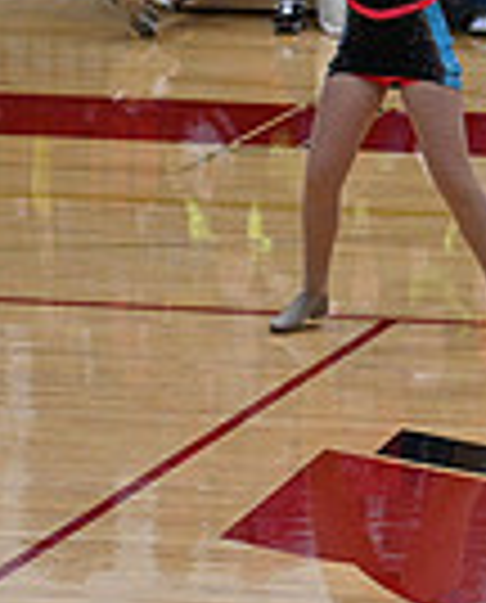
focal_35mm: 401
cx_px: 1251
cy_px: 164
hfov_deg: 3.8
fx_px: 7177
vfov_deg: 4.8
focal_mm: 99
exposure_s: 1/400
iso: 4000
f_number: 4
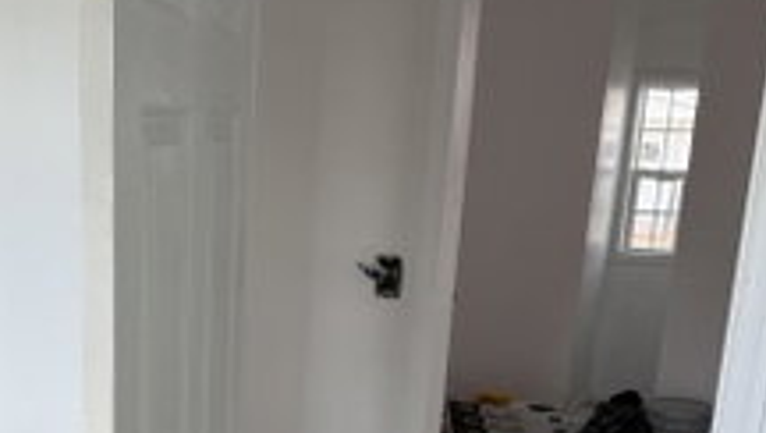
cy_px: 486
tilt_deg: -16.8
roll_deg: -3.2
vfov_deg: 19.8
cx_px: 227
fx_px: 1179
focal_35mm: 58
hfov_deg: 35.5
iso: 100
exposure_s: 1/121
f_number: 1.78
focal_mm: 6.76
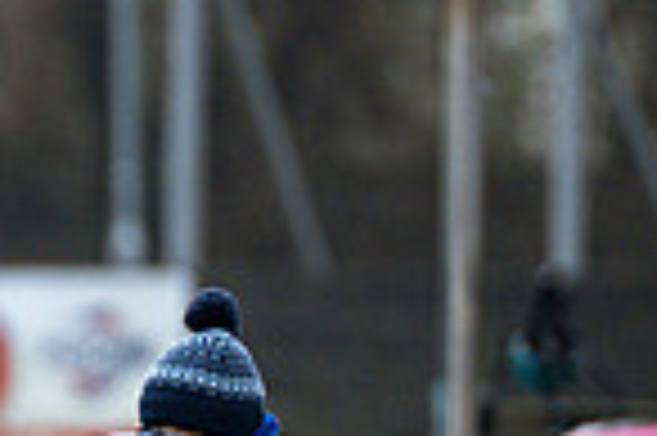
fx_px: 32485
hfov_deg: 1.2
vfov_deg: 0.8
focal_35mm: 1782
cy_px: 548
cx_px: -387
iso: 450
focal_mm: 300
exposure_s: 1/1600
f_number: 2.8
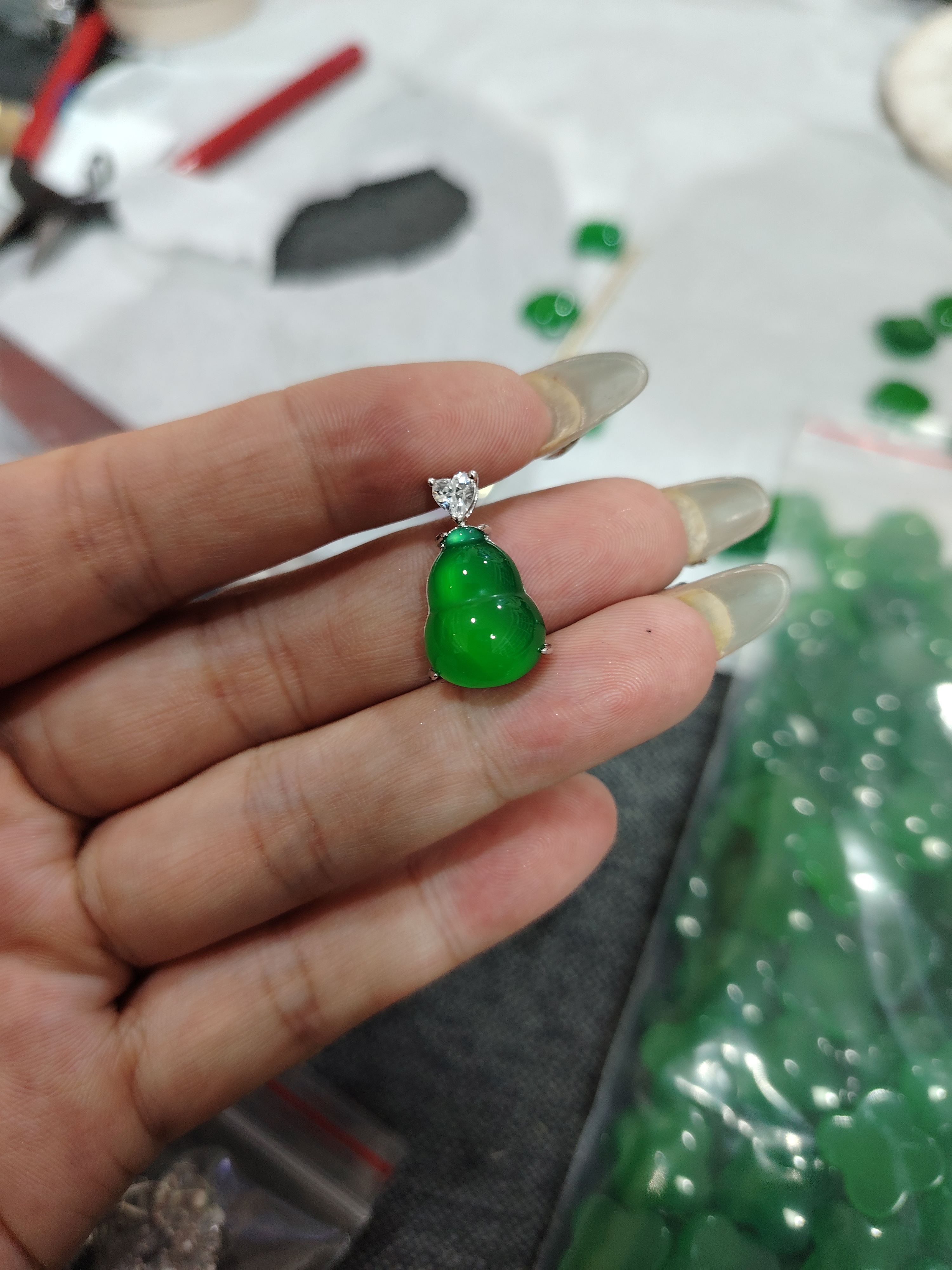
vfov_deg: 71.6
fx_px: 880
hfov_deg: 56.8
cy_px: 635
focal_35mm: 24
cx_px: 476
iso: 541
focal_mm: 5.25
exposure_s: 1/50
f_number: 1.75
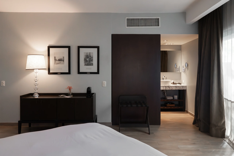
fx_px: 169
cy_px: 78
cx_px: 117
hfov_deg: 69.4
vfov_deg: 49.6
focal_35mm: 26
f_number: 7.1
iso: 5000
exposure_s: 1/50
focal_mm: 26
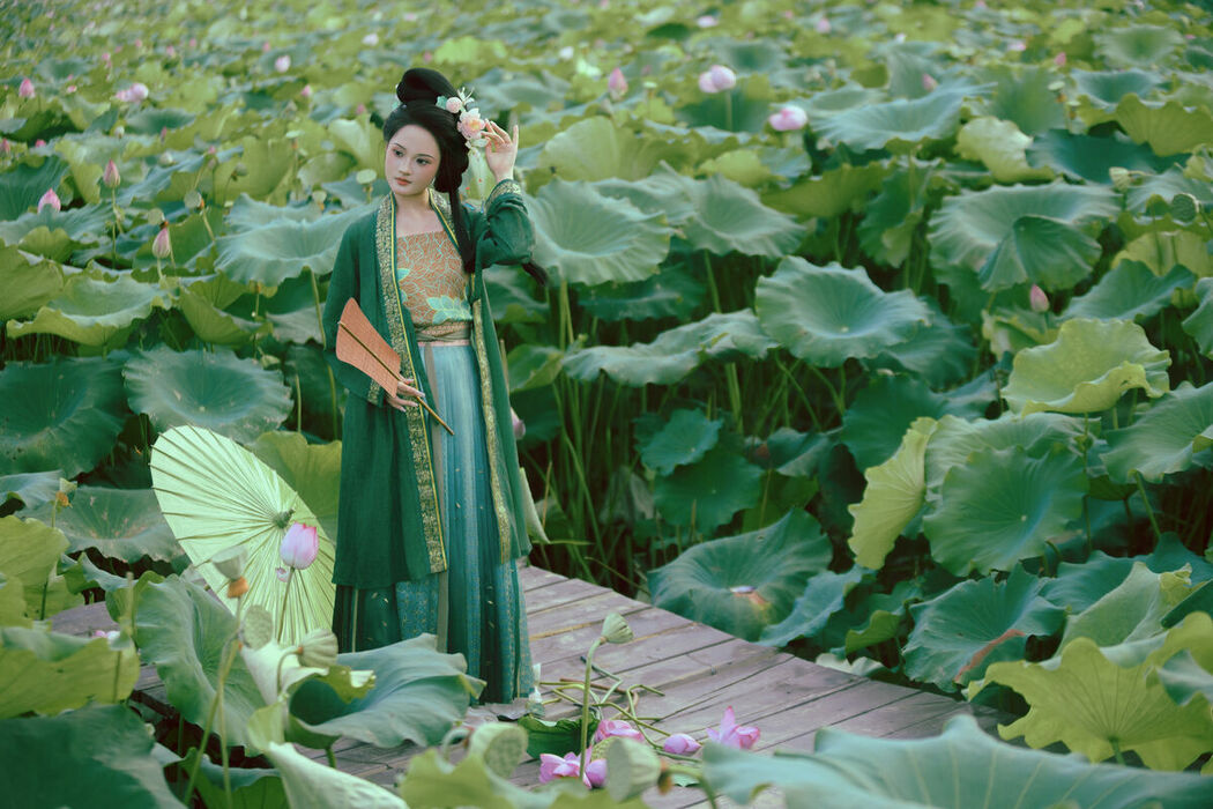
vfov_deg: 19.5
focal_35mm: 70
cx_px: 606
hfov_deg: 28.8
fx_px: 2358
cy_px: 404
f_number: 2.8
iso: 200
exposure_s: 1/500
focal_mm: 70
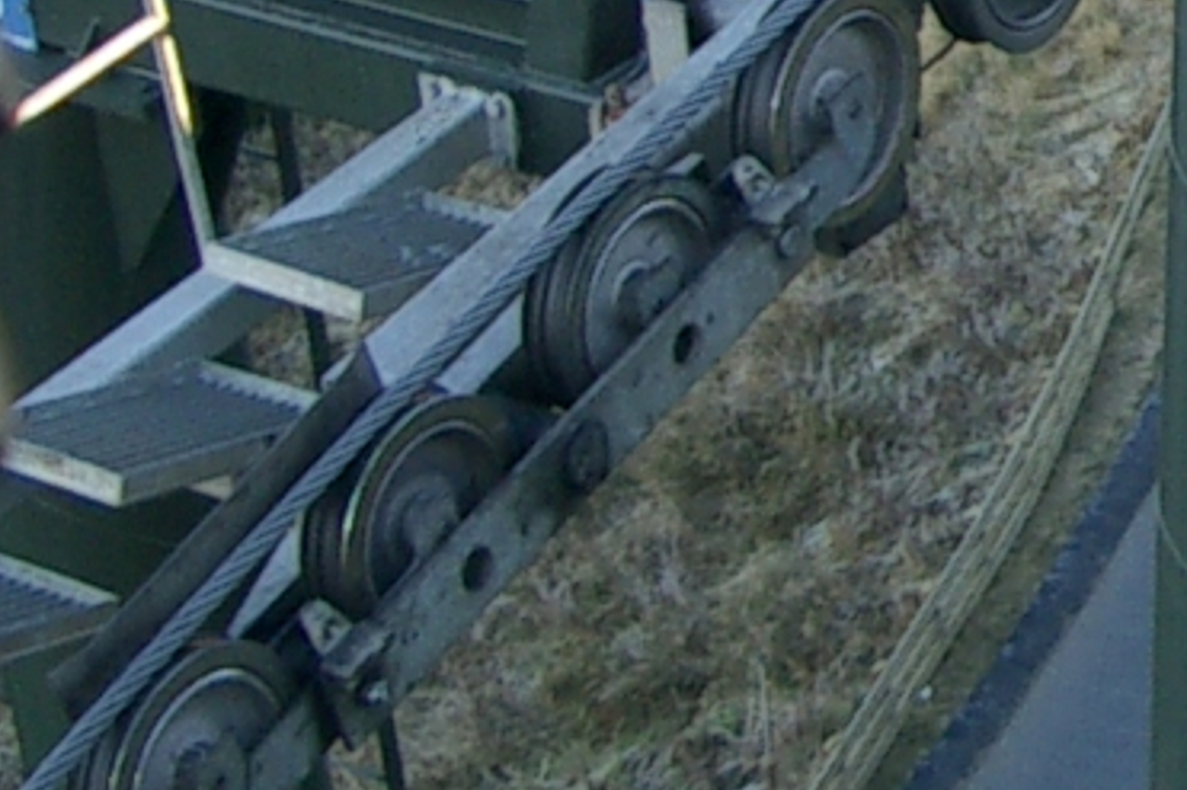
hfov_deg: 12.2
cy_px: -106
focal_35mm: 157
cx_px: 1961
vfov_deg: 8.7
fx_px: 5174
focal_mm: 5.8
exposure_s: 1/160
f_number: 2.6
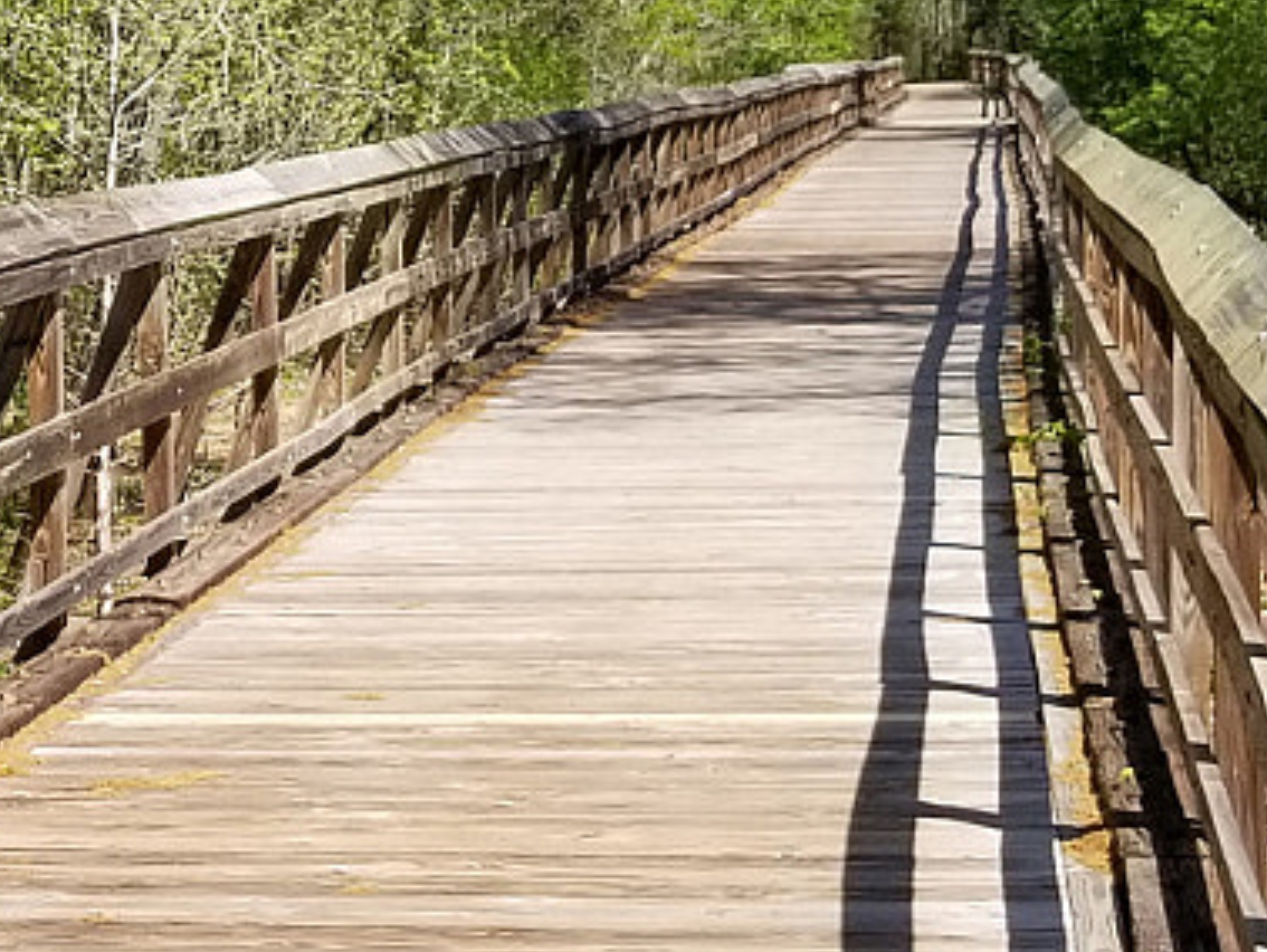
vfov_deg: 13.5
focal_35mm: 110
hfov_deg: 17.5
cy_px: 359
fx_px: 4029
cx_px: 3
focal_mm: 4.25
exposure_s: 1/1664
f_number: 1.7
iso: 50
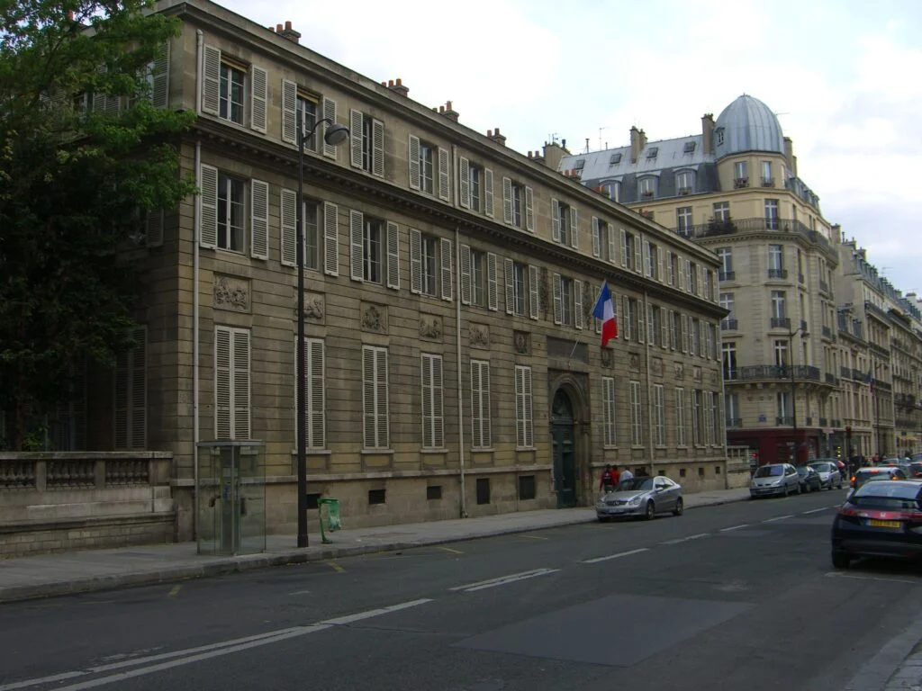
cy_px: 346
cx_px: 461
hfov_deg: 49.0
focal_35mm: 38
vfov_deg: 37.7
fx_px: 1012
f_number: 4
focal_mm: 7.9
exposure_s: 1/320
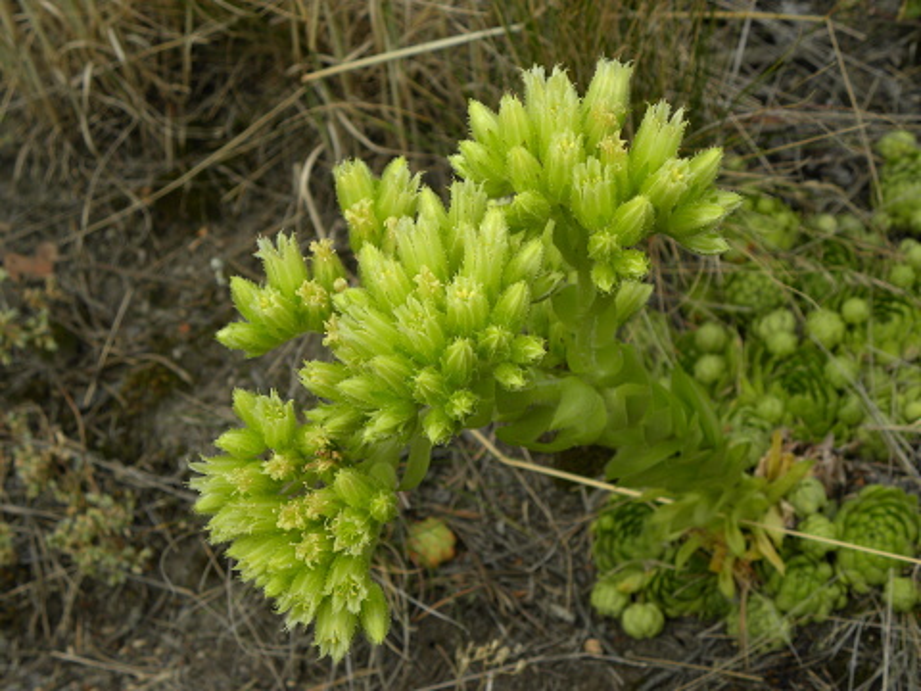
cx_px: 460
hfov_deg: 36.8
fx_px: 1384
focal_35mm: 52
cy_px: 346
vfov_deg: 28.0
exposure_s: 1/135
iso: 64
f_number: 4
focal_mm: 9.2
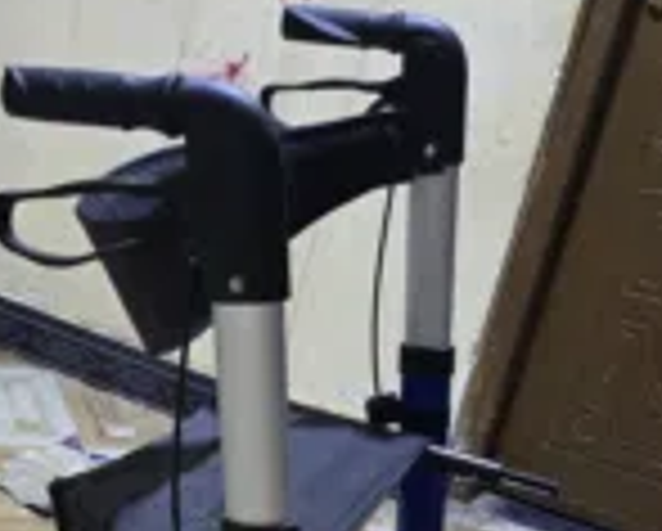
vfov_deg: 23.5
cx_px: 180
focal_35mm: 61
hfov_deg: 30.5
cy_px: 580
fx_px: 1197
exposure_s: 1/100
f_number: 1.7
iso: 1000
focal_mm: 6.3
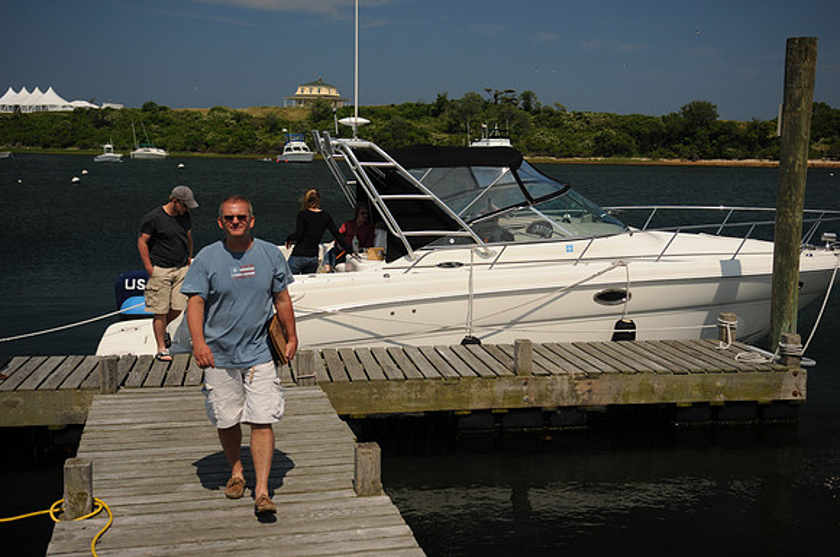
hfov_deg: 42.4
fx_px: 1083
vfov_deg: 28.9
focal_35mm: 46
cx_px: 420
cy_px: 278
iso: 200
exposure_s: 1/3200
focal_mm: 31
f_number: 2.8
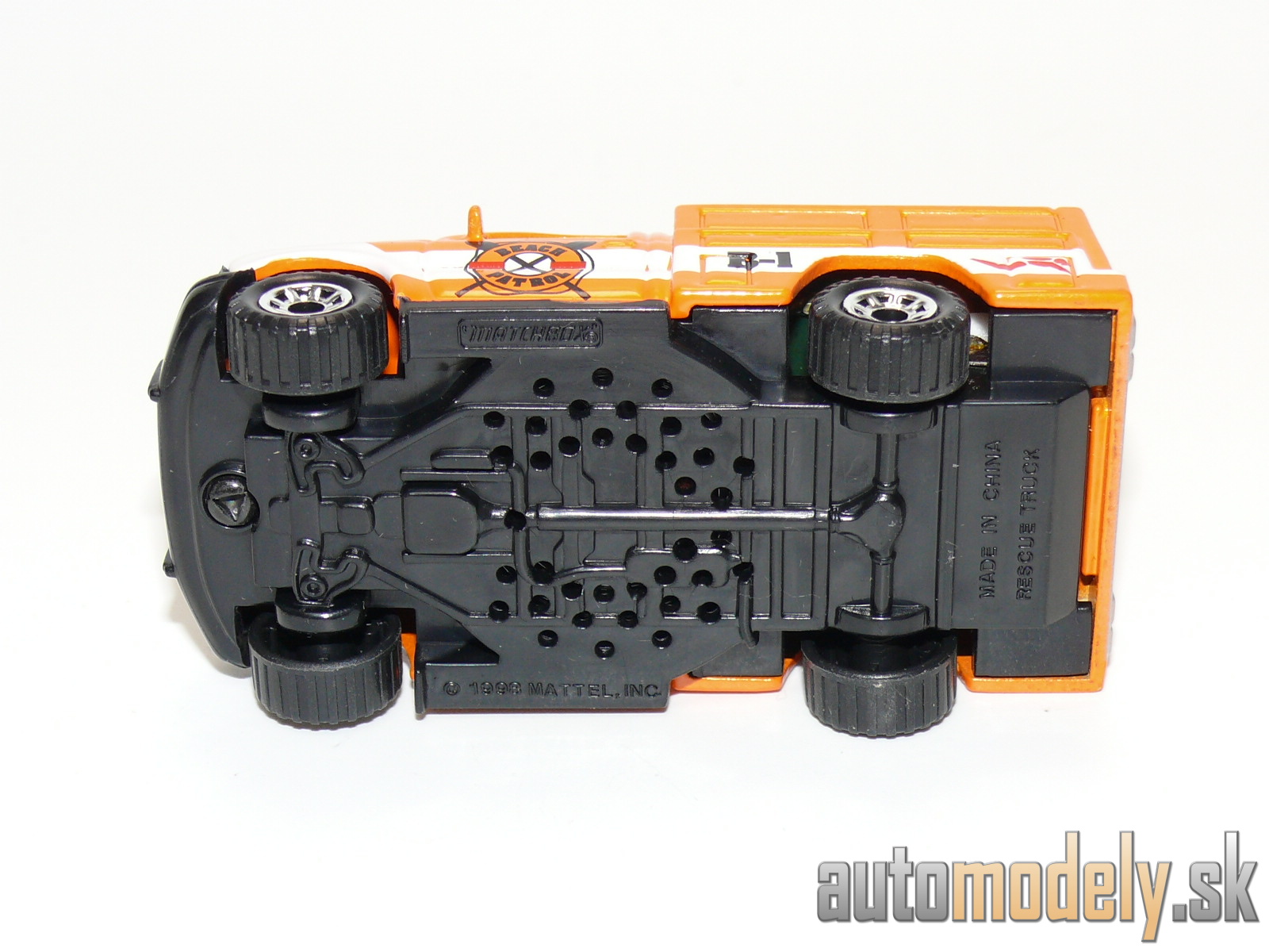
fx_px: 3263
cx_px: 634
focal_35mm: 89
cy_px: 476
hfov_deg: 22.0
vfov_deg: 16.6
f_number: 4
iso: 100
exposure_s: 1/30
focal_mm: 12.5
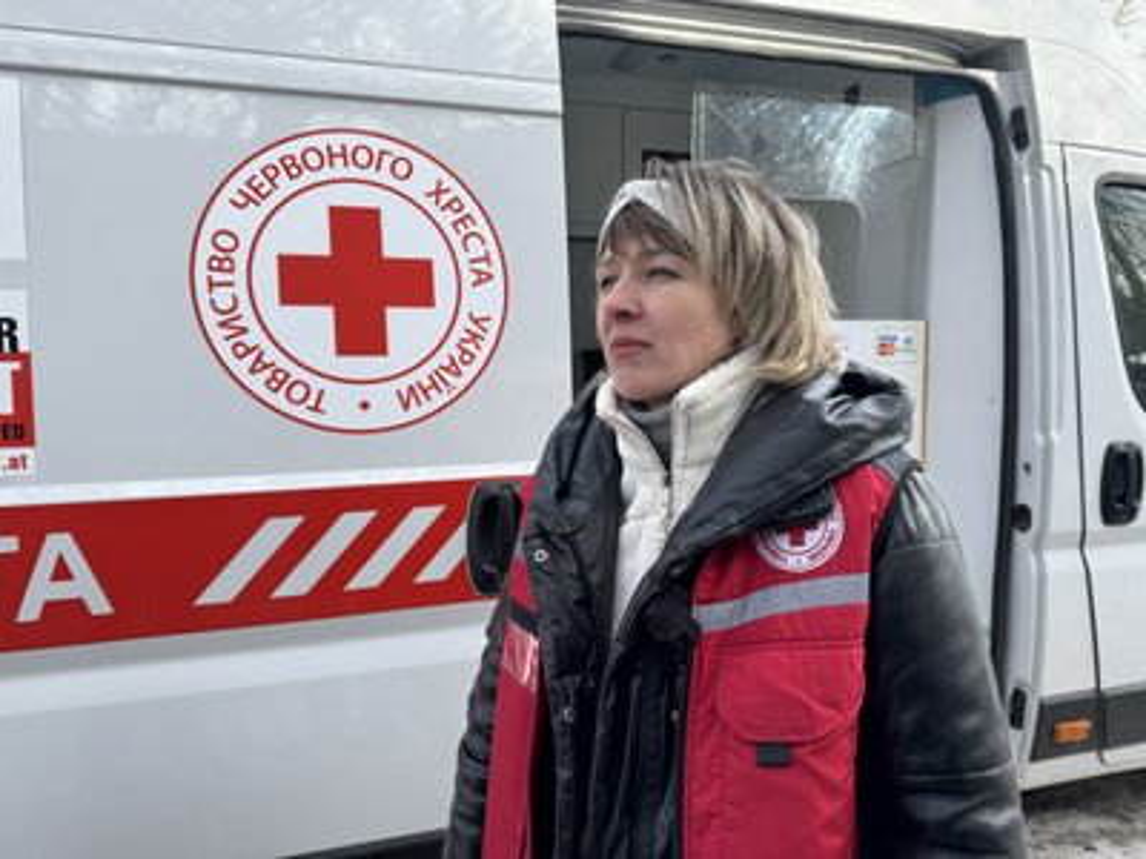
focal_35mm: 24
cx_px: 573
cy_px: 430
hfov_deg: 71.6
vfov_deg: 56.8
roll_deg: +2.1
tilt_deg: -6.7
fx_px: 795
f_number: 1.78
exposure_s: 1/756
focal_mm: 6.86
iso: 80
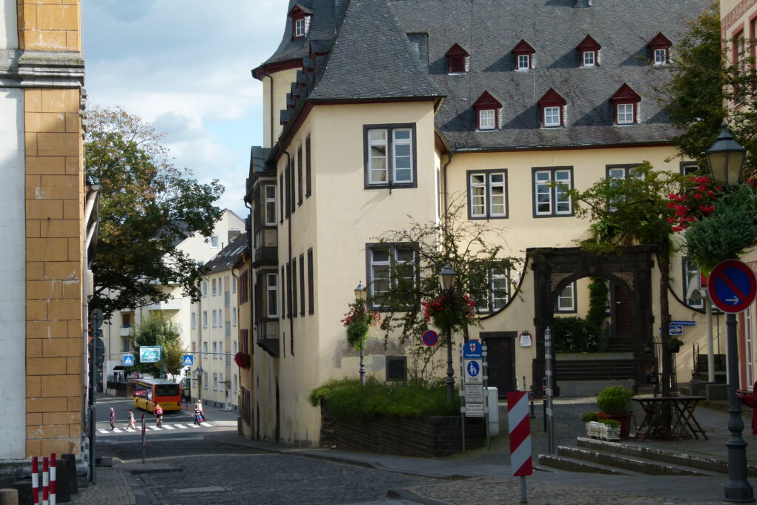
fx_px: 1535
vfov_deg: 18.7
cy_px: 251
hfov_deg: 27.7
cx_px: 379
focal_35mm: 73
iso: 100
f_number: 4
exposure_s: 1/500
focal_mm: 12.6
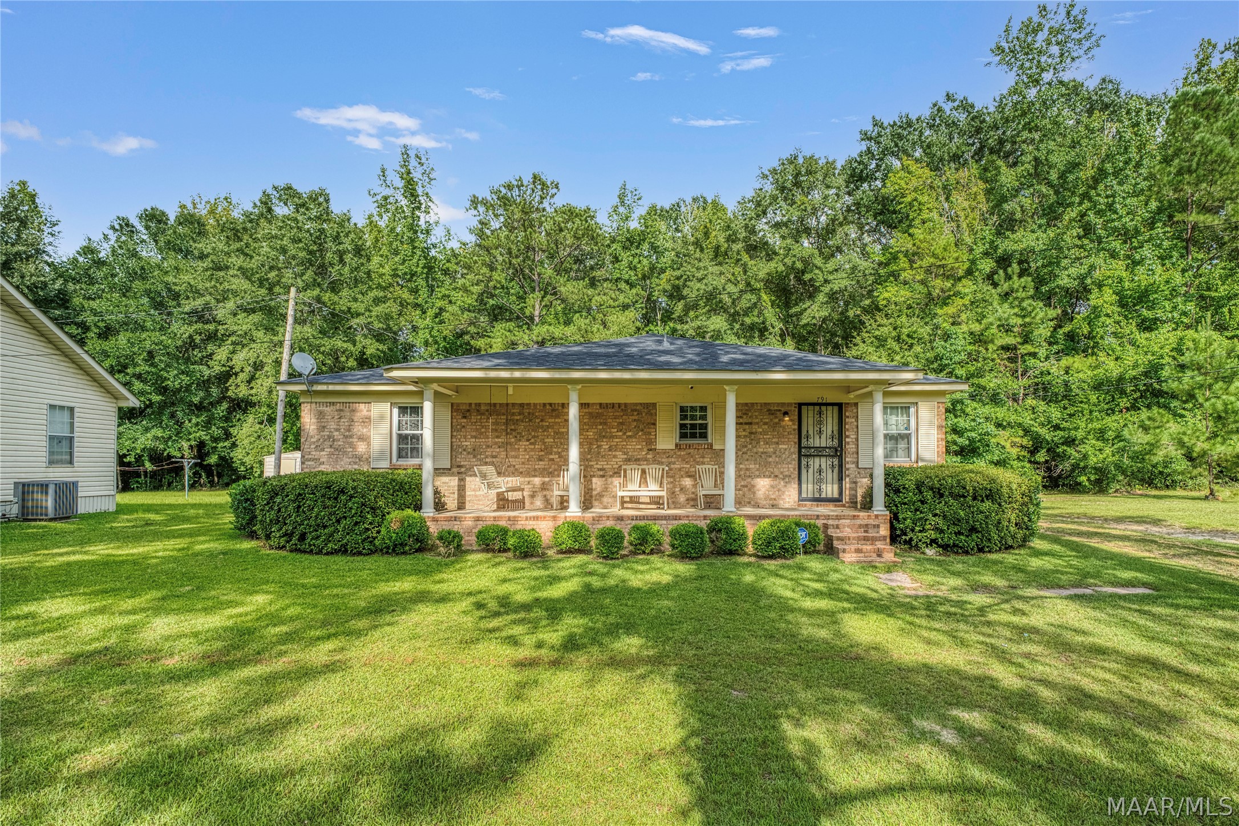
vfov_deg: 73.7
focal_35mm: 16
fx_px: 551
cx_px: 620
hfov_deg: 96.7
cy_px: 413
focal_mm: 16
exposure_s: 1/125
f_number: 7.1
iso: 100
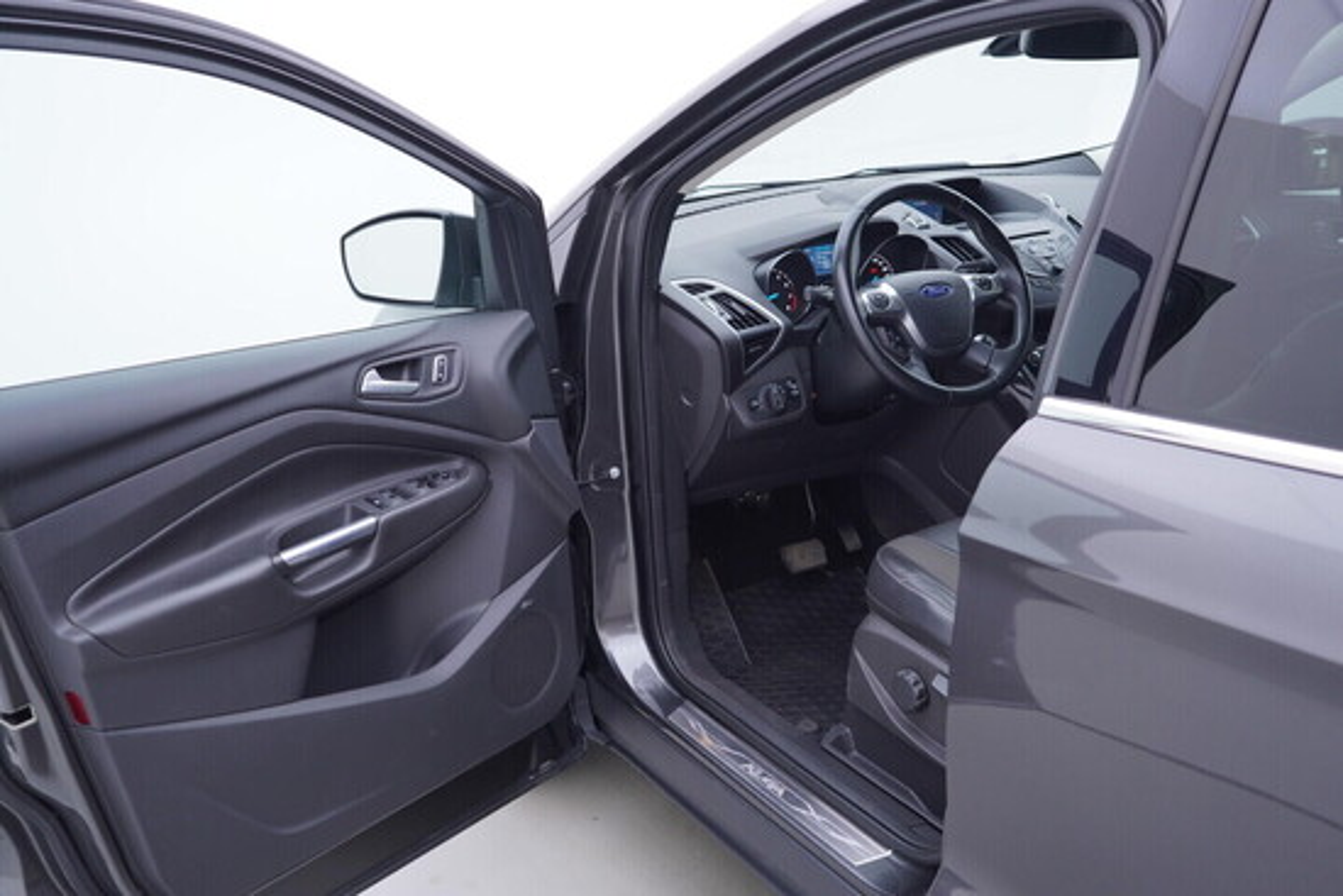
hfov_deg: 53.1
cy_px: 448
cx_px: 672
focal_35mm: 36
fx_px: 1343
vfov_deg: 36.9
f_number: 3.2
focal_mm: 24
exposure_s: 1/40
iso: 125
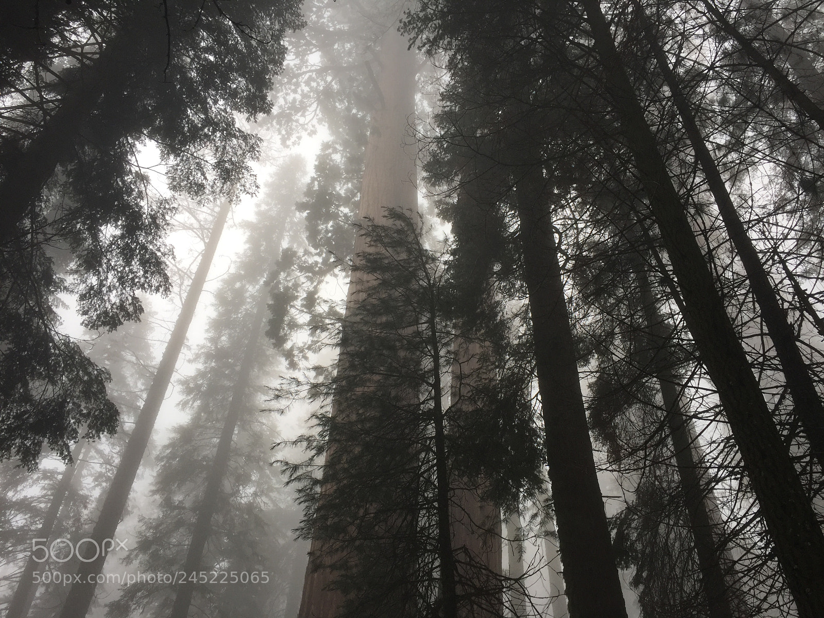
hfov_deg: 61.7
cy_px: 309
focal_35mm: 29
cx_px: 412
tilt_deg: +45.1
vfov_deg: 48.2
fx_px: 690
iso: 32
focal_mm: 4.15
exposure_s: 1/189
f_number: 2.2
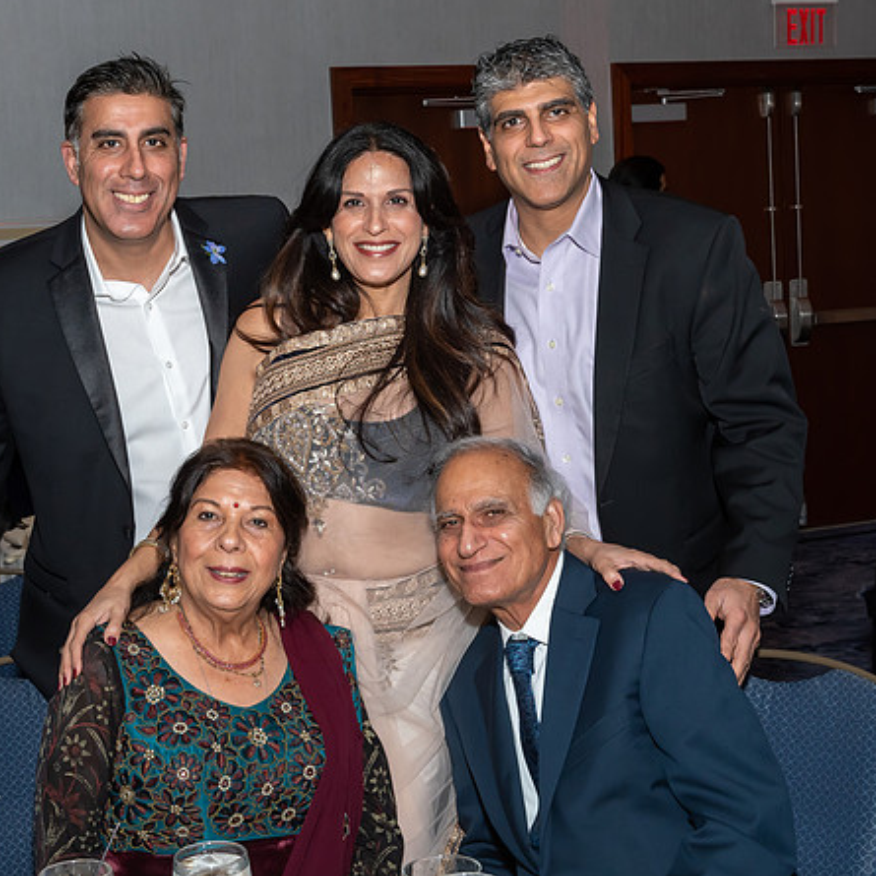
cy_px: 434
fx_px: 1775
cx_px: 369
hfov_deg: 27.7
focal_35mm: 62
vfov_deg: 27.7
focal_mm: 31
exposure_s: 1/250
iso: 500
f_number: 8
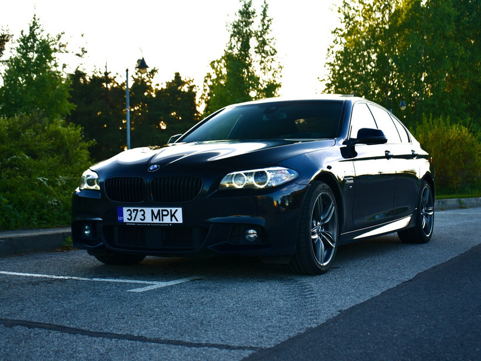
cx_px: 243
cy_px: 180
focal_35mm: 55
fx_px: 764
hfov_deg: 34.9
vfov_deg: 26.6
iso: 125
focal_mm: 50
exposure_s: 1/60
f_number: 4.5
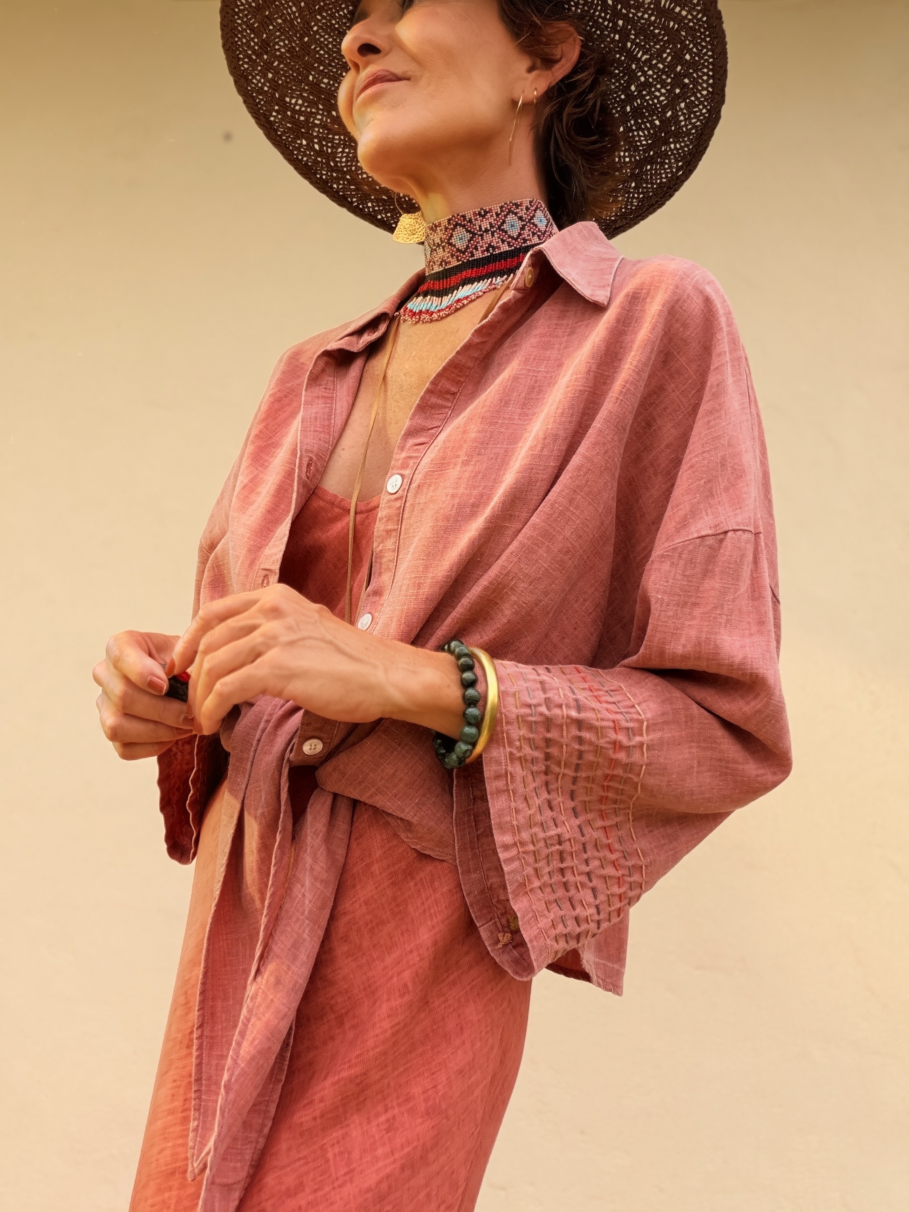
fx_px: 1050
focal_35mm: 30
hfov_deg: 46.8
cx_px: 454
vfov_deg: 60.0
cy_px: 606
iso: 25
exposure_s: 1/535
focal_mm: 2.71
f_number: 1.9
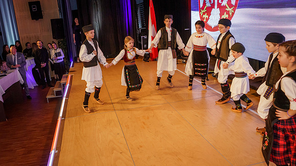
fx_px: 220
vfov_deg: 41.4
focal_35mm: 28
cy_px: 75
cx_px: 131
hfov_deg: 67.7
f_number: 4
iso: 2500
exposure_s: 1/250
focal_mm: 24
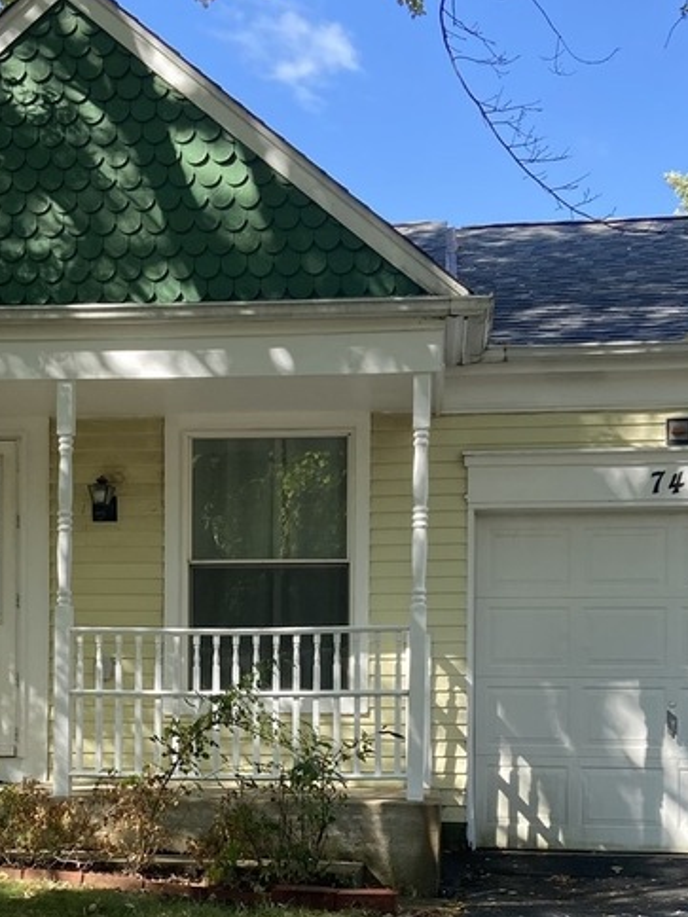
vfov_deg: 32.3
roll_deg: -0.4
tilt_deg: +0.7
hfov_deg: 25.1
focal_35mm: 58
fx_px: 1537
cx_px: 239
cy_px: 735
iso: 32
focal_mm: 4.25
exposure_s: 1/654
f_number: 1.8
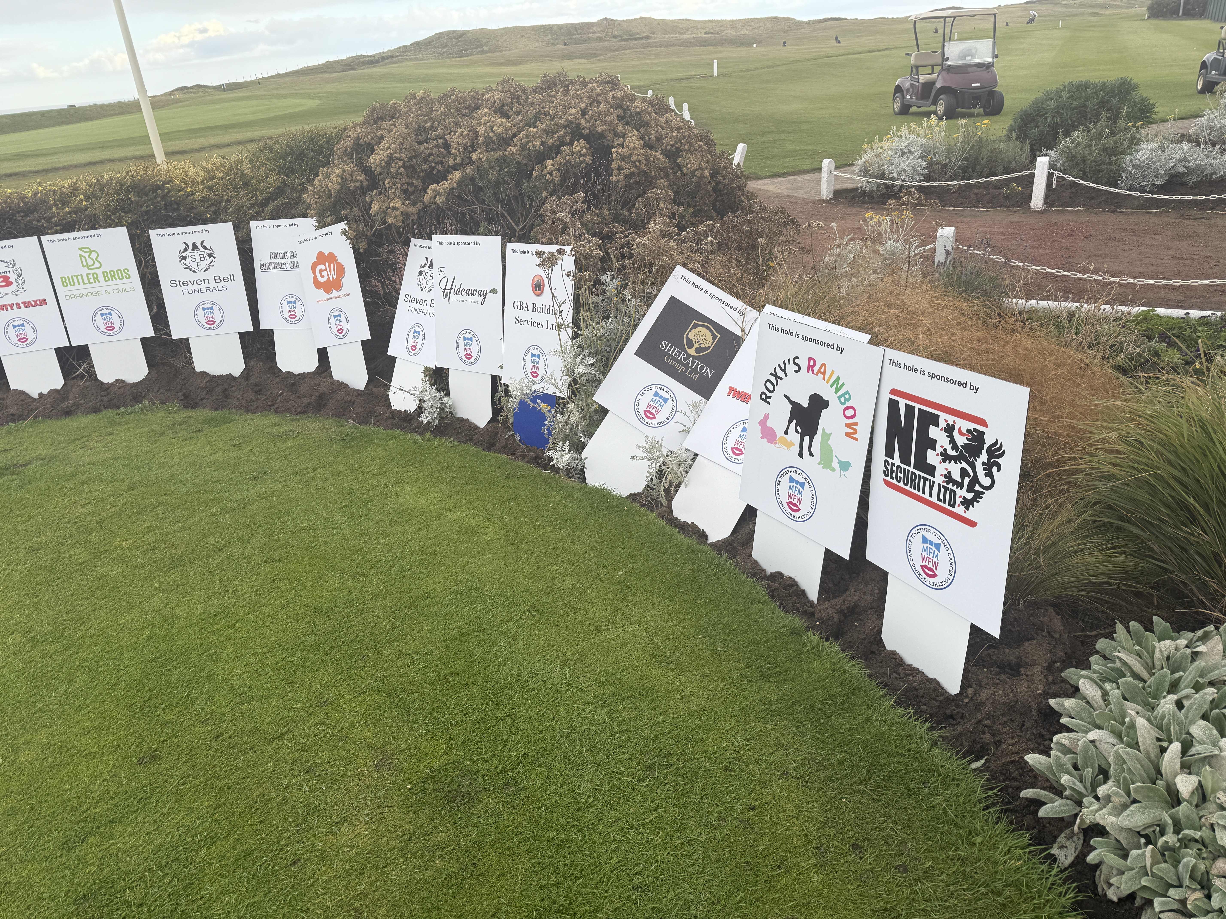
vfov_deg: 56.8
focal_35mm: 24
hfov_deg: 71.6
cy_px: 460
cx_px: 613
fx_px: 850
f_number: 1.78
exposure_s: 1/649
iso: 80
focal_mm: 6.76
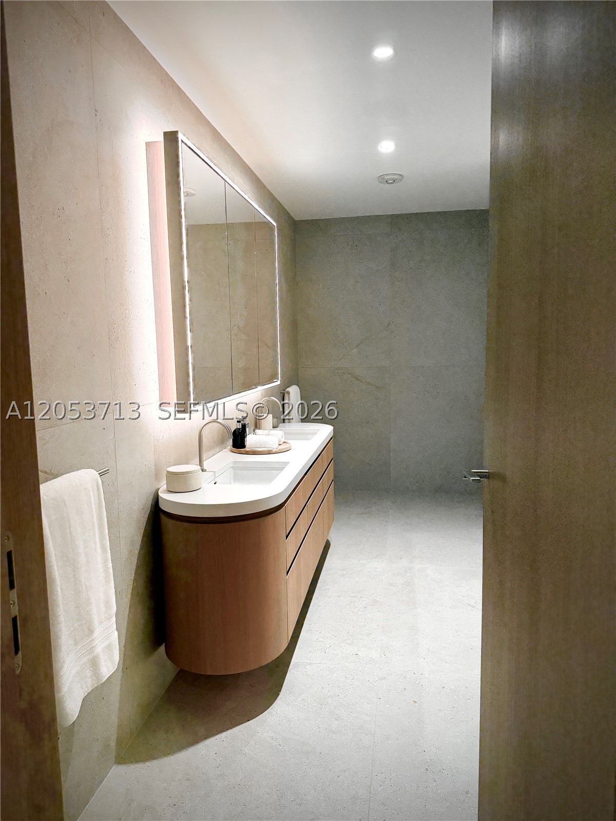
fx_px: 569
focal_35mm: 24
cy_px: 410
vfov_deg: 71.6
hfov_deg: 56.8
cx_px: 308
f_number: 1.78
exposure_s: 1/120
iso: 250
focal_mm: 6.76
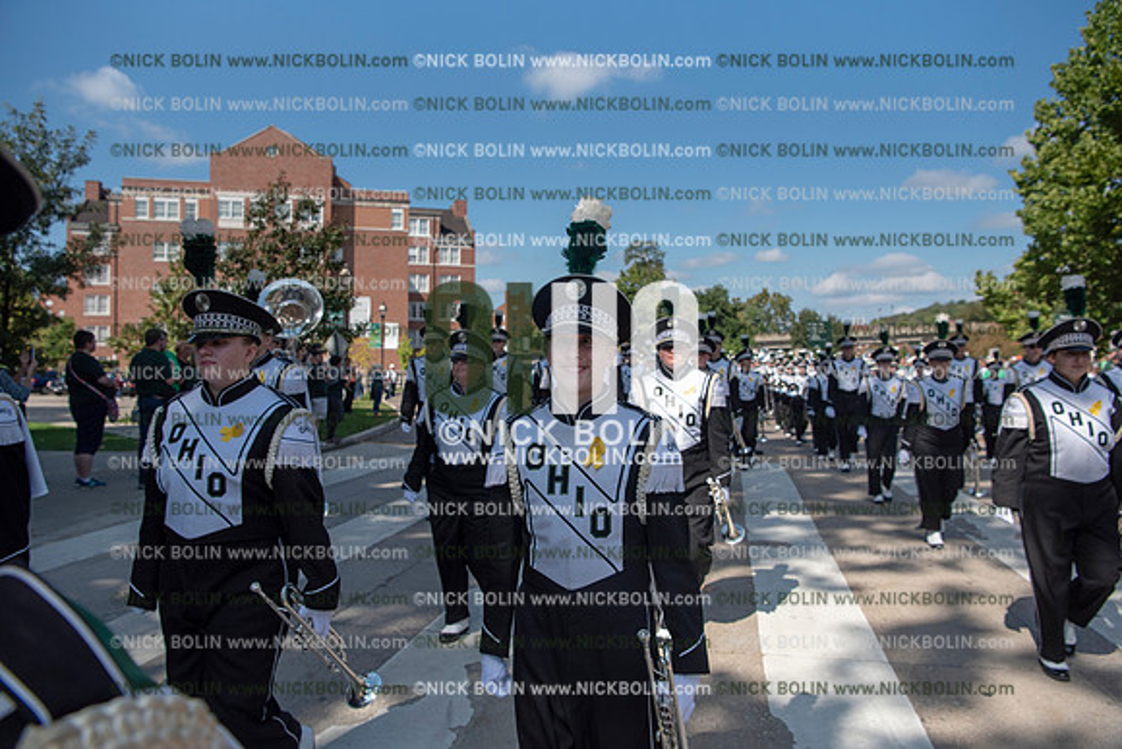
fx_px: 748
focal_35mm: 24
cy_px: 374
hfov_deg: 73.7
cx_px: 561
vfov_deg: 53.2
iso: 400
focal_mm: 24
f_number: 5
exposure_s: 1/4000
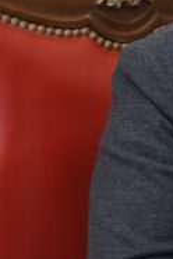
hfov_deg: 1.6
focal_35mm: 870
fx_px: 6247
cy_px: 76
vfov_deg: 2.4
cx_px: 379
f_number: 8
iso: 3200
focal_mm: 140
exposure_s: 1/250
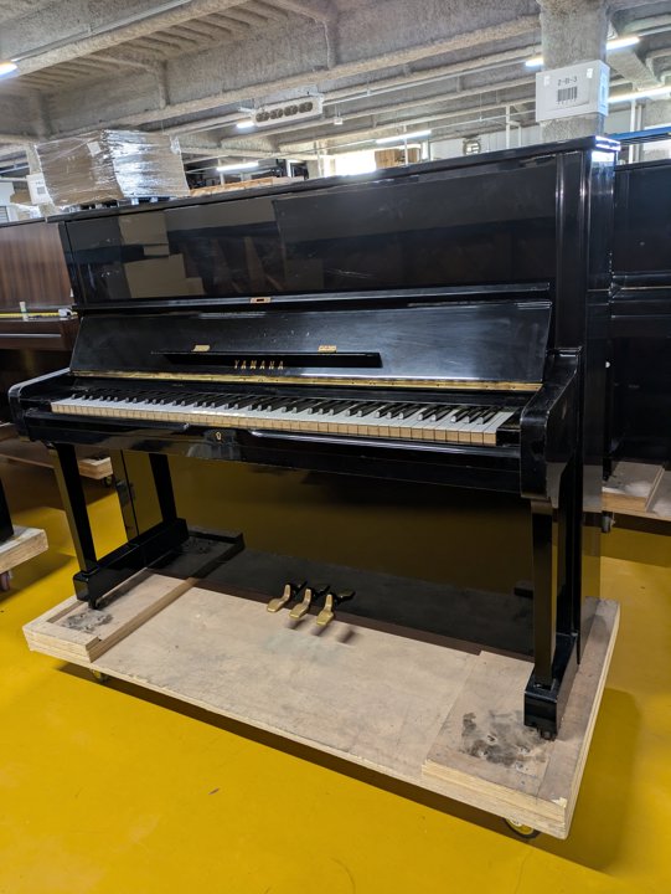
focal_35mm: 25
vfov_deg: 69.4
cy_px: 447
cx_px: 336
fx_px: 645
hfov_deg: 54.9
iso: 160
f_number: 1.89
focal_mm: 5.43
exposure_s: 1/30
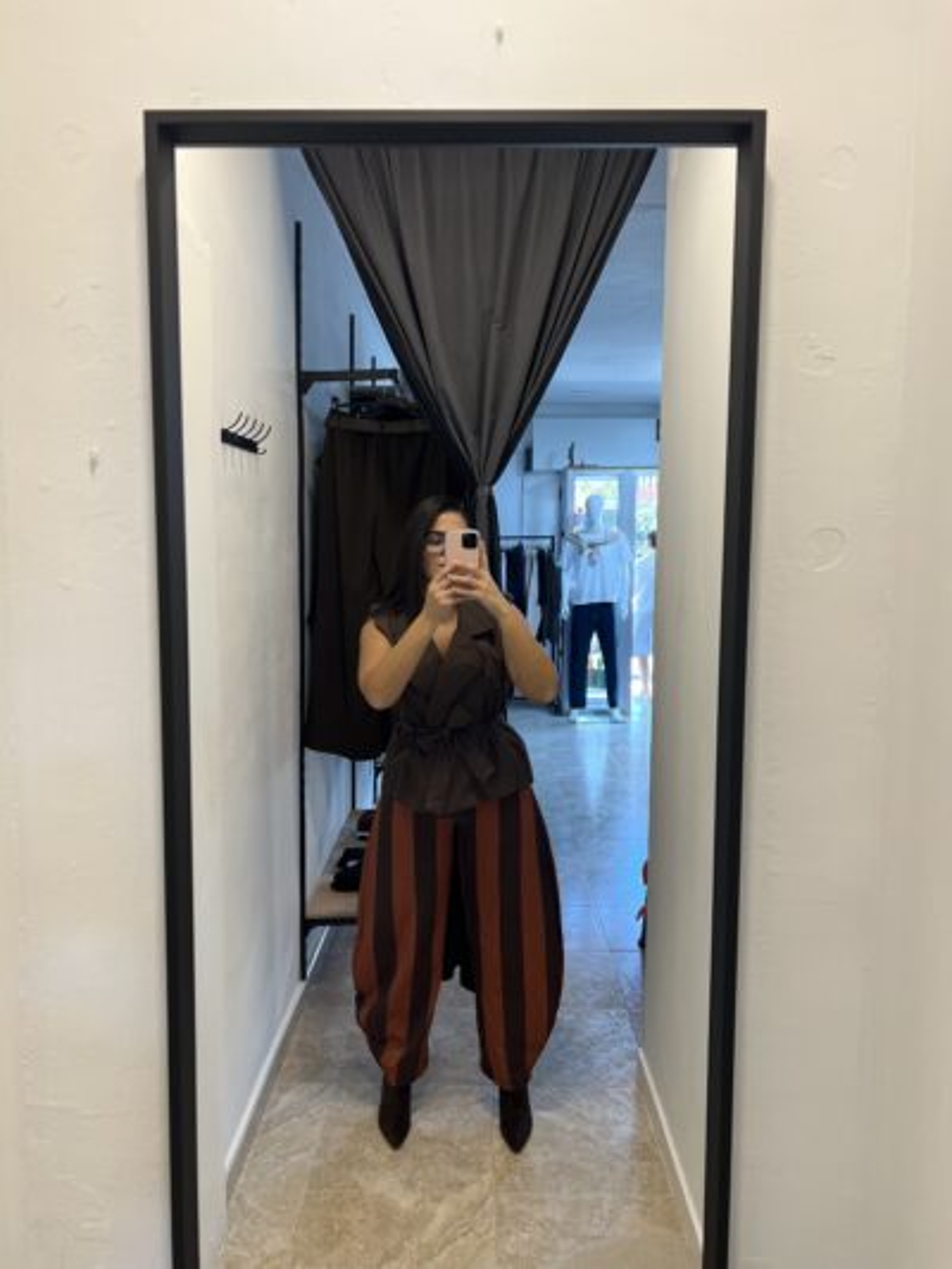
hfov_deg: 53.1
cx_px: 476
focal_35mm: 26
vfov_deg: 67.3
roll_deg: +0.4
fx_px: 953
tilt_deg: -5.7
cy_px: 634
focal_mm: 5.7
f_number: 1.5
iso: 100
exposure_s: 1/100
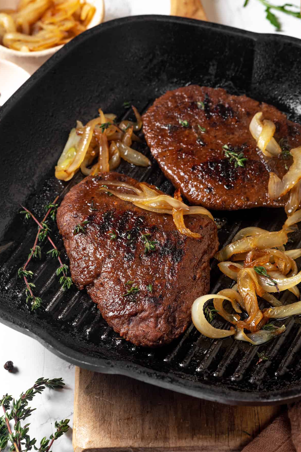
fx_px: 1343
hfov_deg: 12.8
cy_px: 227
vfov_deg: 19.1
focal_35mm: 107
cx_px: 150
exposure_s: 1/125
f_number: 14
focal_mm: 105
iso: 100
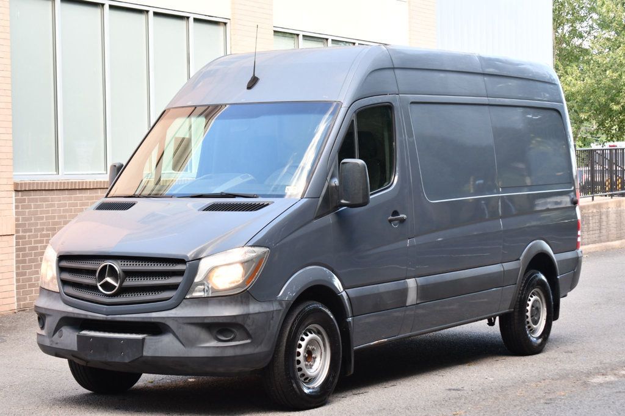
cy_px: 208
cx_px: 312
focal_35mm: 82
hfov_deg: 24.8
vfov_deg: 16.6
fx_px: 1423
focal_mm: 55
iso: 400
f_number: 5.6
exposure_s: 1/100
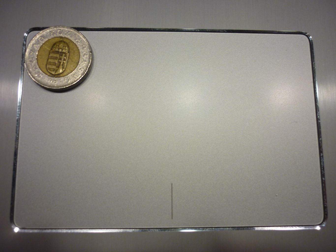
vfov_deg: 42.9
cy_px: 126
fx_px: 320
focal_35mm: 33
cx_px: 168
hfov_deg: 55.4
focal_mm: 5.5
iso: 100
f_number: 2.8
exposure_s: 1/30
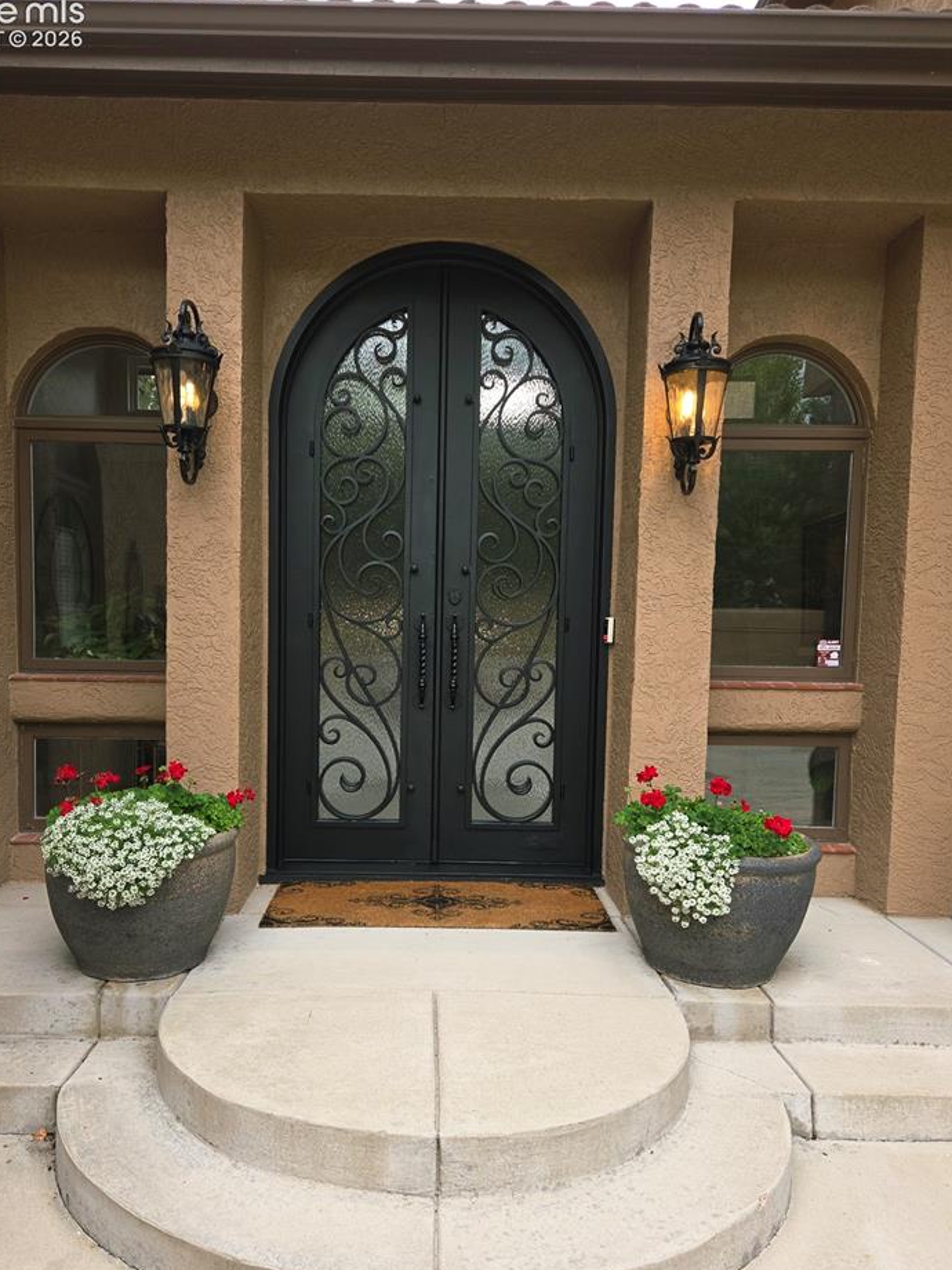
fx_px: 990
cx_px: 430
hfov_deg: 51.3
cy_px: 696
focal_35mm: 27
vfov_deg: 65.2
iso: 32
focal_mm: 5.4
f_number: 1.8
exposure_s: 1/60.2
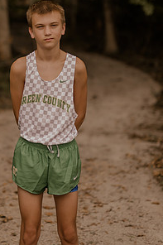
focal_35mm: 114
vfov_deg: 17.9
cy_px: 98
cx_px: 42
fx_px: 775
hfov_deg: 12.0
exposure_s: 1/1000
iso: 64
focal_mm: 50
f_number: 1.4
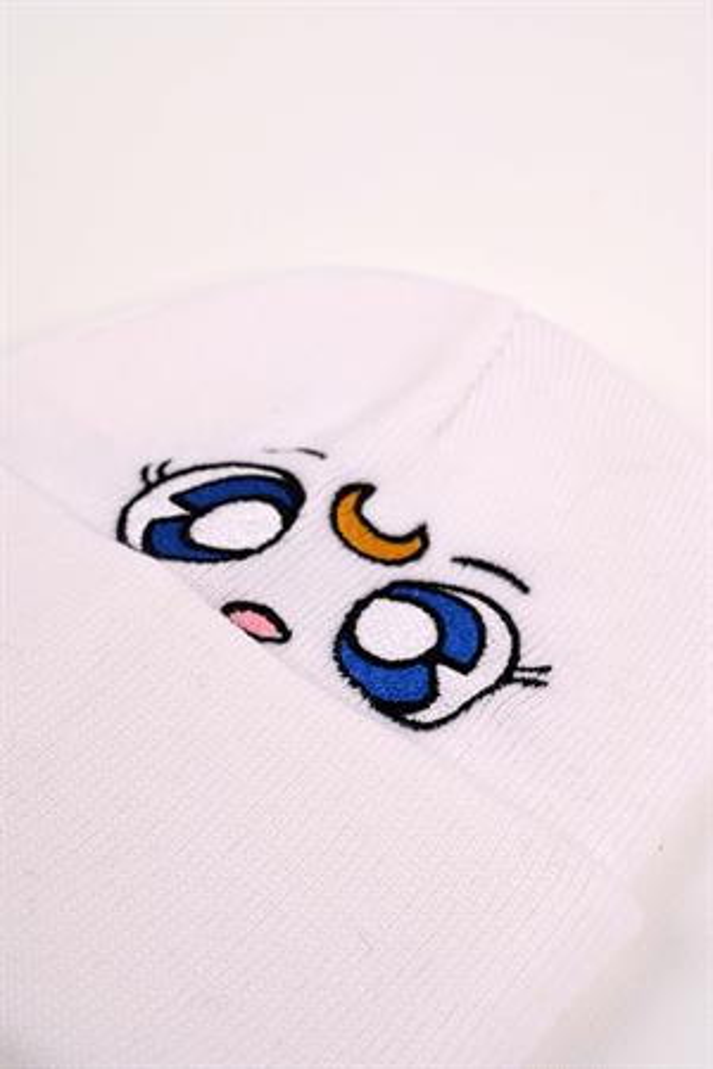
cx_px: 356
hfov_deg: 27.0
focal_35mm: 50
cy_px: 534
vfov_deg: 39.6
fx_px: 1485
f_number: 11
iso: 320
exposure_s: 1/100
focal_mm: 50
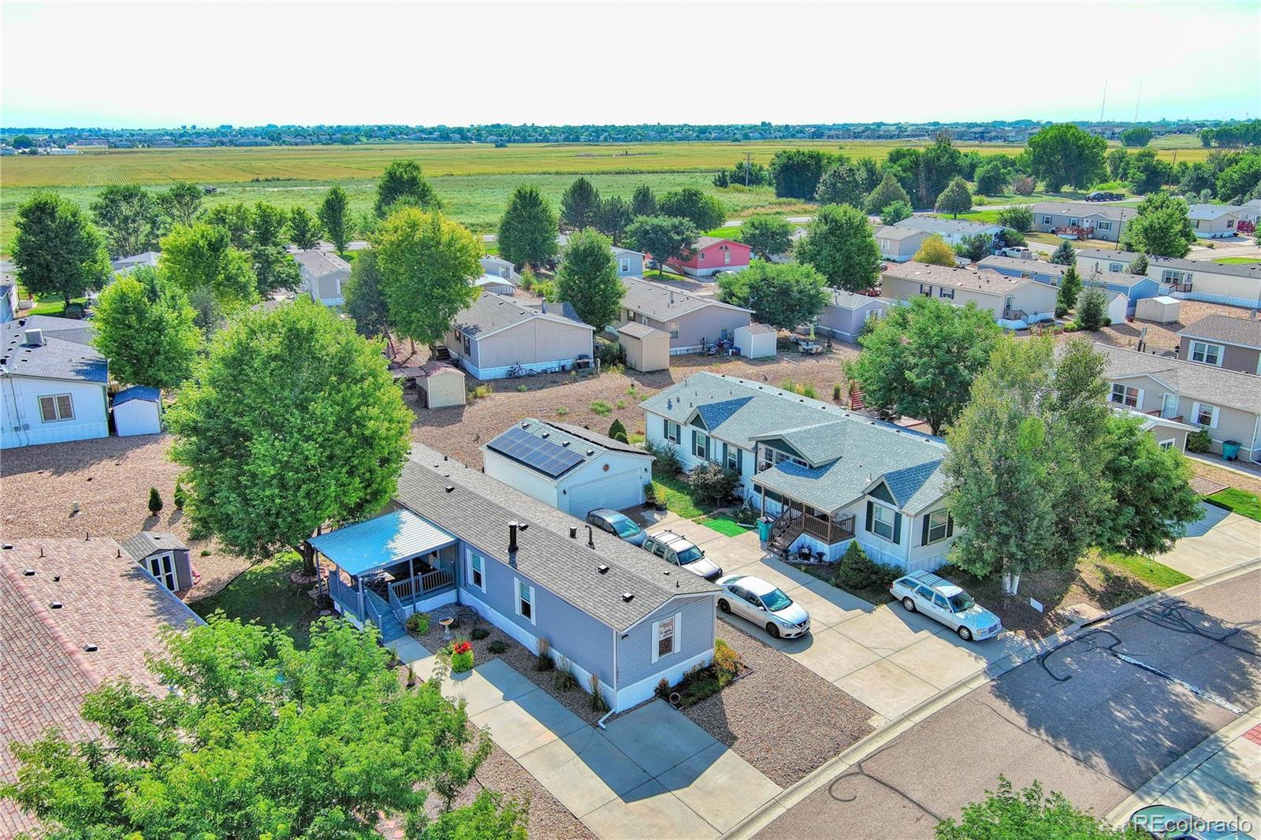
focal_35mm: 29
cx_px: 630
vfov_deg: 44.9
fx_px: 1016
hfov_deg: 63.7
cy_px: 420
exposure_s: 1/1511
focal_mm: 10.6
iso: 100
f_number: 2.8
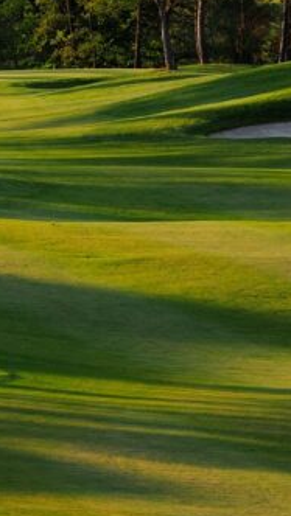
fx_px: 4646
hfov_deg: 3.6
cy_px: 10
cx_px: -179
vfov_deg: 6.3
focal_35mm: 339
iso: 640
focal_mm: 105
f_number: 9
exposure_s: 1/125
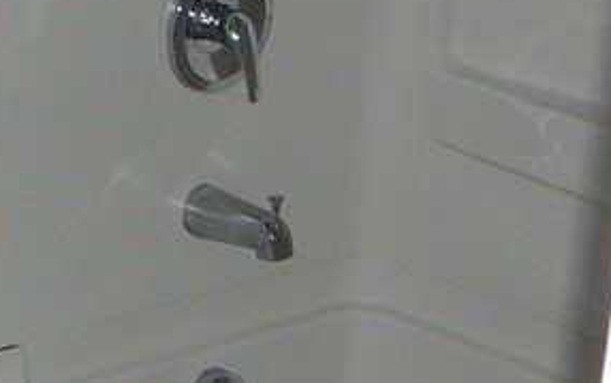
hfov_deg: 13.3
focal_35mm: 148
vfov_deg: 8.8
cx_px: -323
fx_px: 2465
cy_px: 36
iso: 100
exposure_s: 1/30
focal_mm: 5.8
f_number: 3
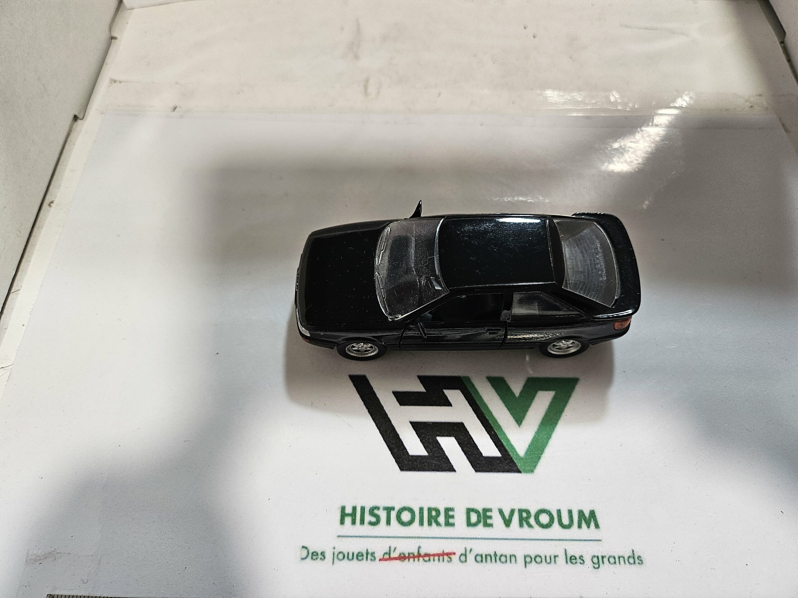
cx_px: 399
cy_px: 299
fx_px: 553
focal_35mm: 24
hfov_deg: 71.6
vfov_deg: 56.8
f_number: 1.8
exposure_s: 1/100
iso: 160
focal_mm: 5
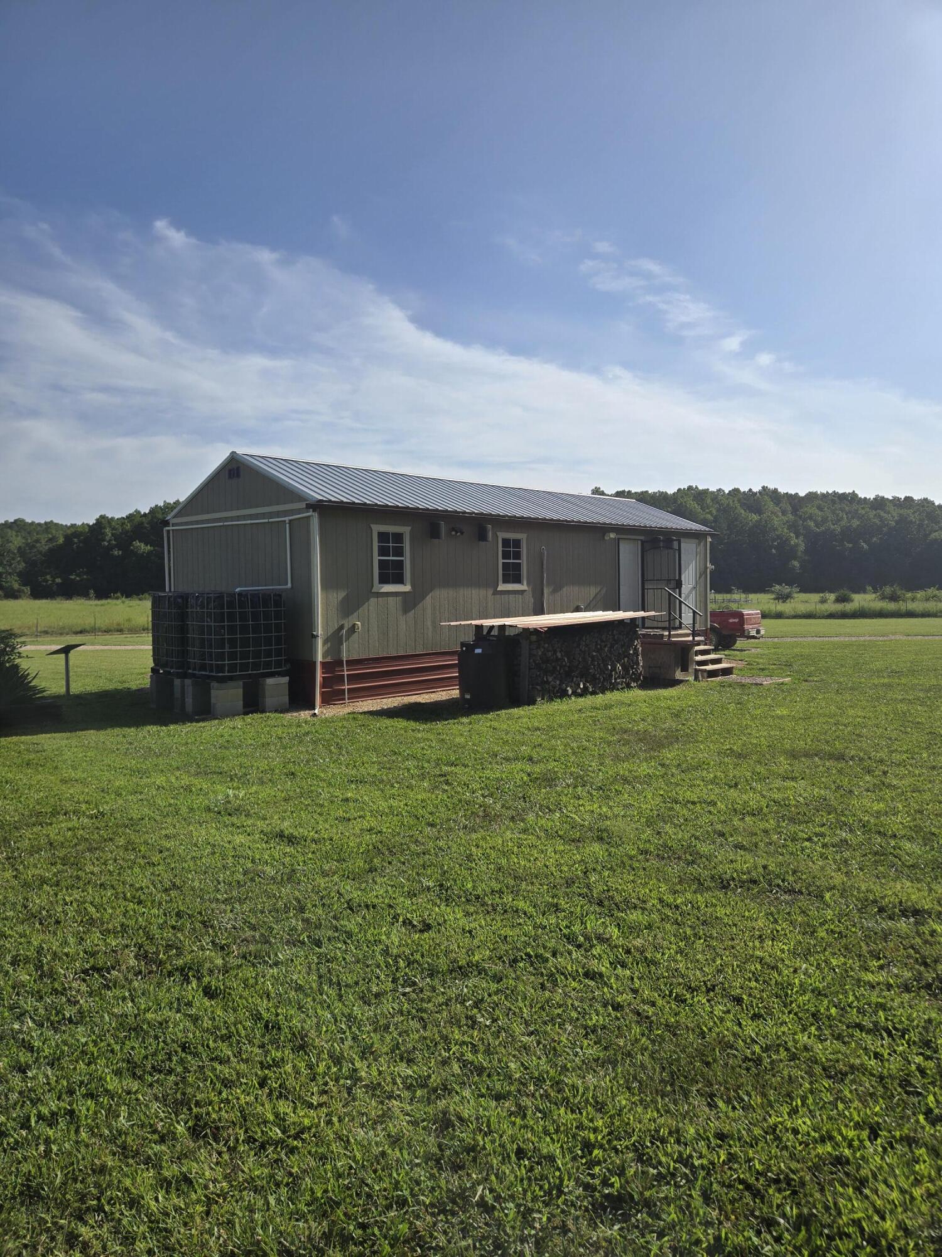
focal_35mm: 23
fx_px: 835
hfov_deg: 58.9
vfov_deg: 73.9
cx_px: 471
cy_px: 628
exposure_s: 1/3050
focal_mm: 5.4
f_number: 1.8
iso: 25
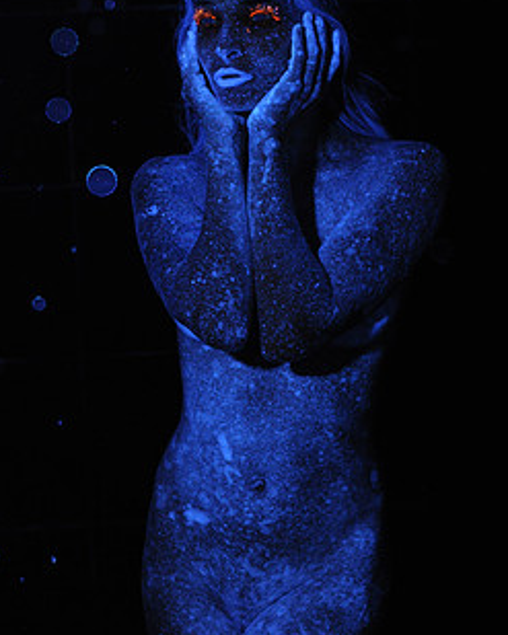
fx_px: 1655
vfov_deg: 21.6
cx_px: 244
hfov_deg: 17.5
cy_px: 171
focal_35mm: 88
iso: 800
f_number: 4
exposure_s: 1/125
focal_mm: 50
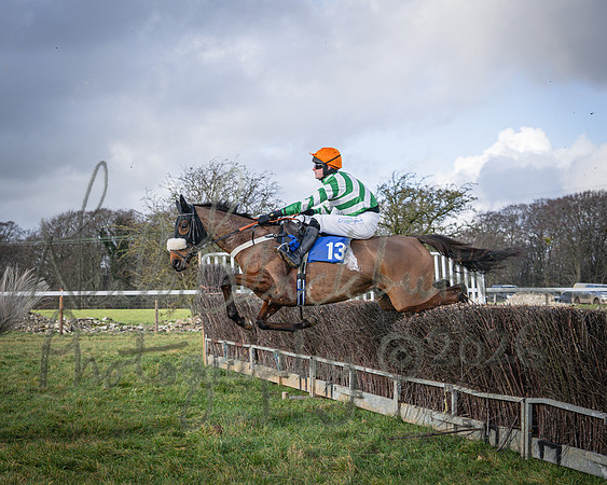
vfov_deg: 26.2
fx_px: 1039
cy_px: 295
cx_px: 135
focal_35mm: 58
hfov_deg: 31.8
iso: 400
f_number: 4
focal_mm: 35
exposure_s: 1/1600
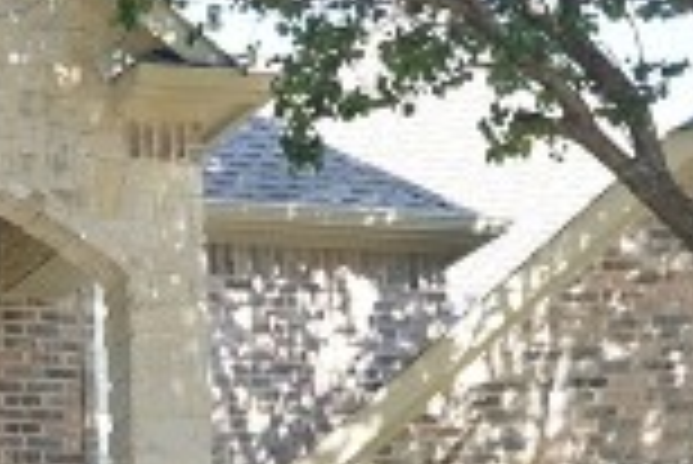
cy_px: 293
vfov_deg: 7.4
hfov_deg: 10.7
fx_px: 3603
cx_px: -256
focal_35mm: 187
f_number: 4.5
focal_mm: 25
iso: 100
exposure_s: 1/80
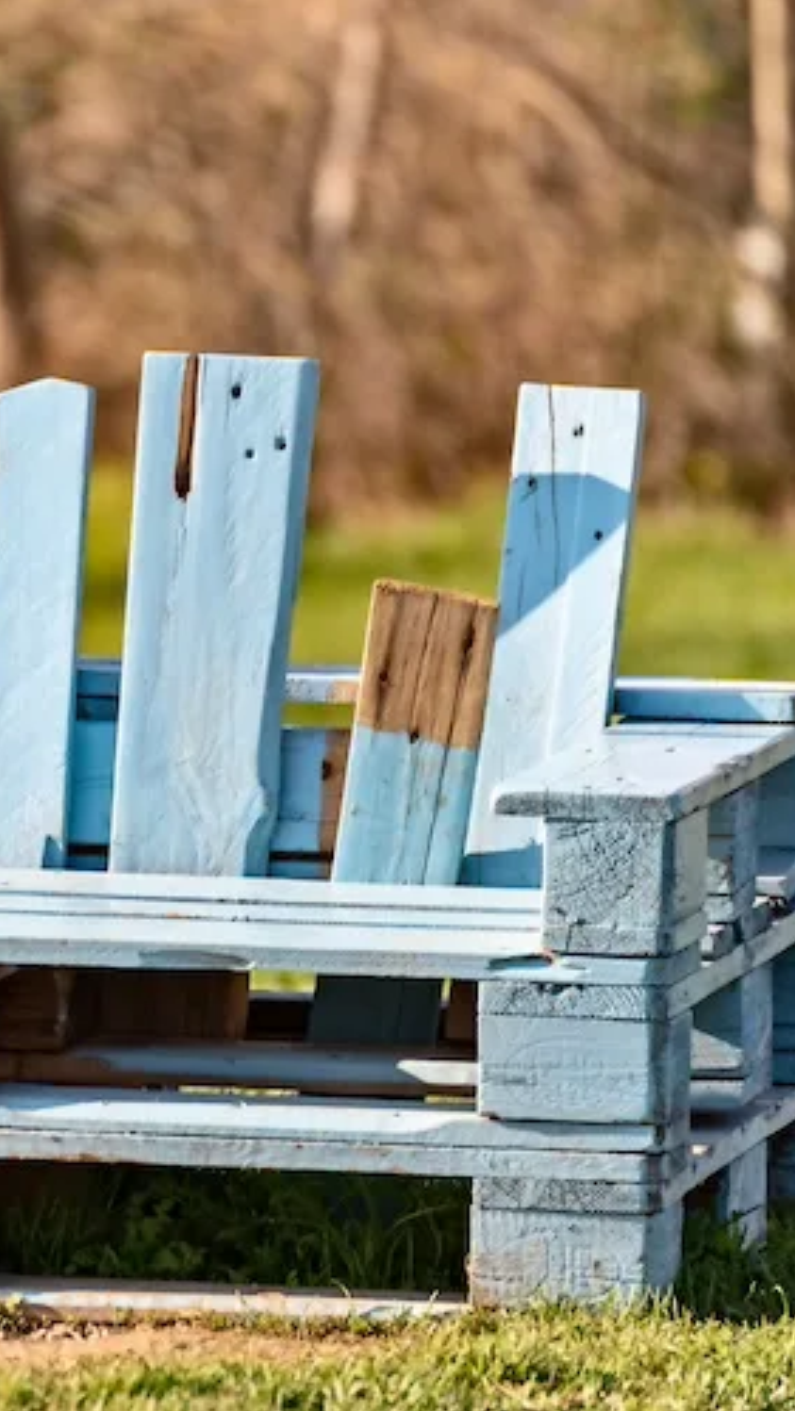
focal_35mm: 394
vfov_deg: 5.5
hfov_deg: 3.1
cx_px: -17
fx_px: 14753
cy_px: 706
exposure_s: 1/250
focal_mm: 250
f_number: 5.6
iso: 110
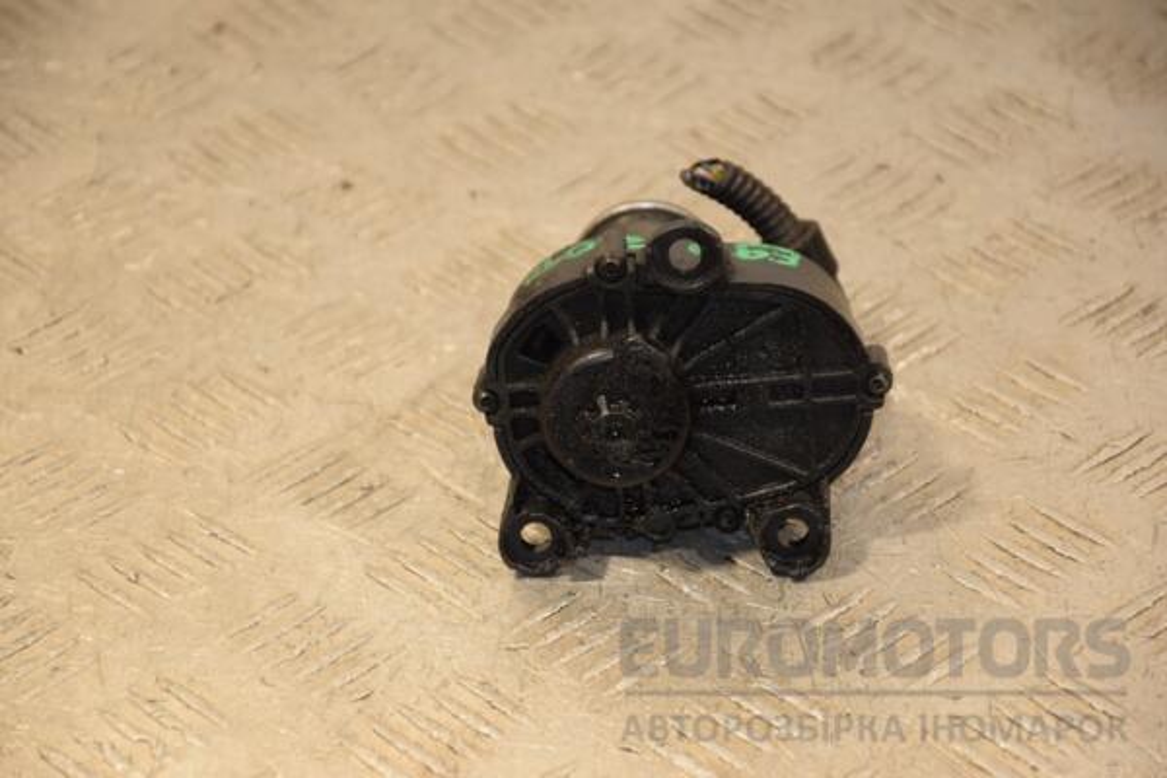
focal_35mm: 158
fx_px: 5105
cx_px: 584
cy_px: 389
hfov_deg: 13.0
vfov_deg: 8.7
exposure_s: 1/125
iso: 800
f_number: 5.6
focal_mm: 105
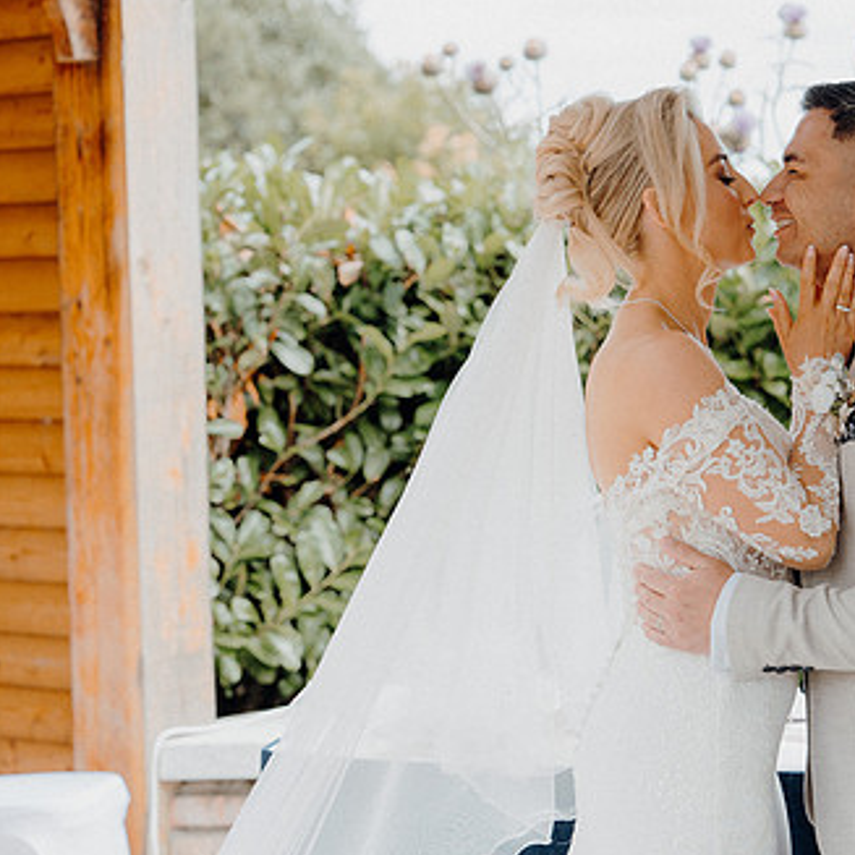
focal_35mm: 101
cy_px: 461
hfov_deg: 17.1
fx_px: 2822
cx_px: 643
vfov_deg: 17.2
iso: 125
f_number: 3.5
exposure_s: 1/200
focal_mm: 67
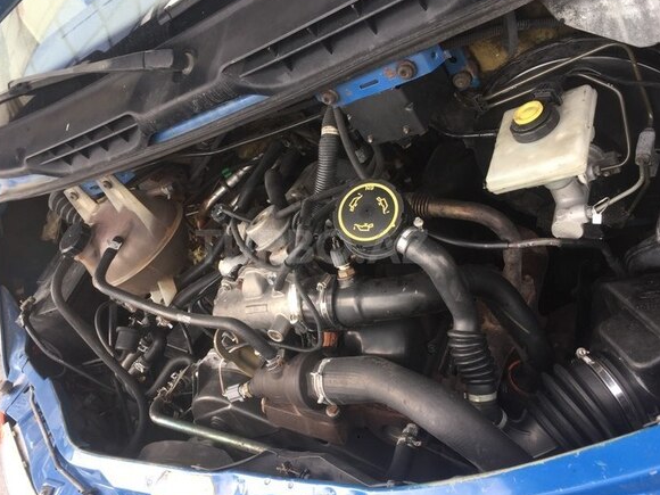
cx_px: 312
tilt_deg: -29.5
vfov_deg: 42.9
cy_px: 246
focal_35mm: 33
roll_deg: +40.4
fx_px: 629
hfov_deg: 55.3
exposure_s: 1/188
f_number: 2.2
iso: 32
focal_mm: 4.15
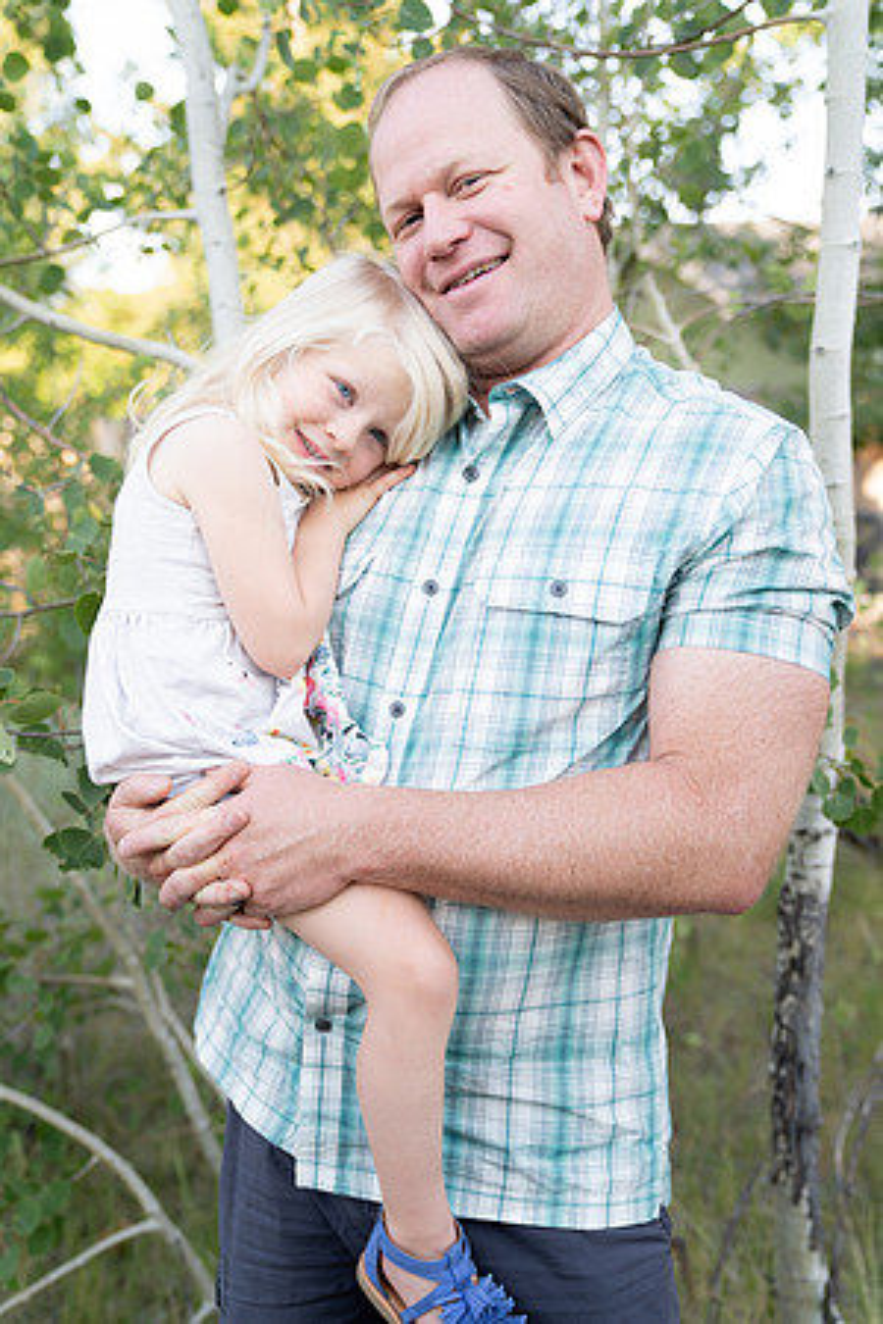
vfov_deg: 51.9
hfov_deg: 35.9
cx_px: 442
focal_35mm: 37
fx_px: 1361
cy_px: 662
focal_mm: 37
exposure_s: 1/320
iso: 320
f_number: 2.8
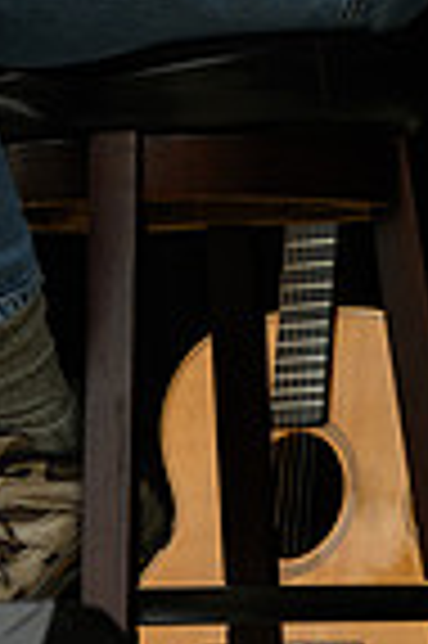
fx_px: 6203
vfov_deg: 5.9
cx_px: -54
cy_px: -230
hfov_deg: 3.9
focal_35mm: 347
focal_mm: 110
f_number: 8
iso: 800
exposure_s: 1/500
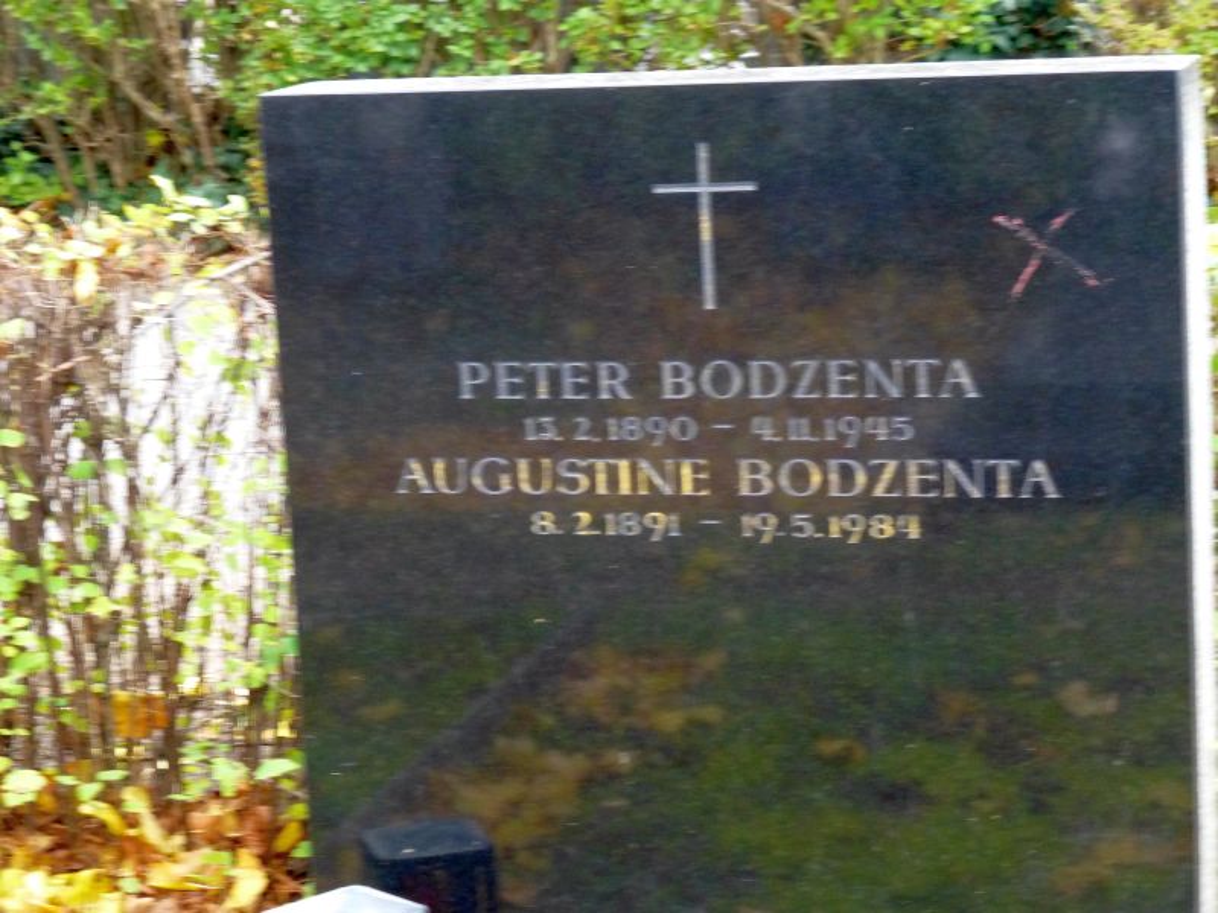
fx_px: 3589
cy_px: 456
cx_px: 609
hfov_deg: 19.3
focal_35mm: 102
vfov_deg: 14.5
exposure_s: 1/60
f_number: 5.3
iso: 800
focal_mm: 18.2
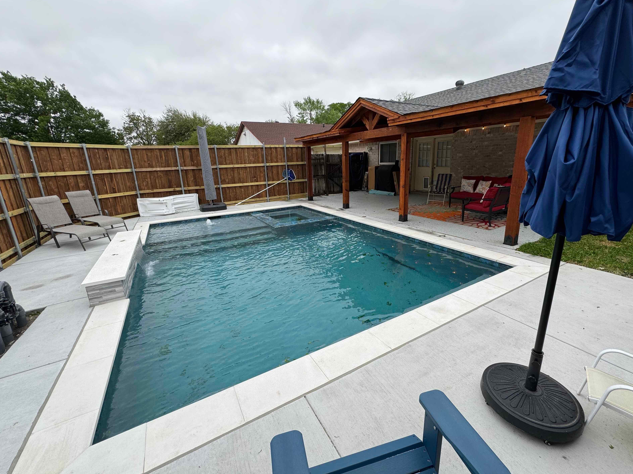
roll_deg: +2.0
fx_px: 274
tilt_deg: -13.5
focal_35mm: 15
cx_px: 322
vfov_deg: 81.7
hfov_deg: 98.2
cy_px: 231
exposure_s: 1/154
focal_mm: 2.22
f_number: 2.2
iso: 40
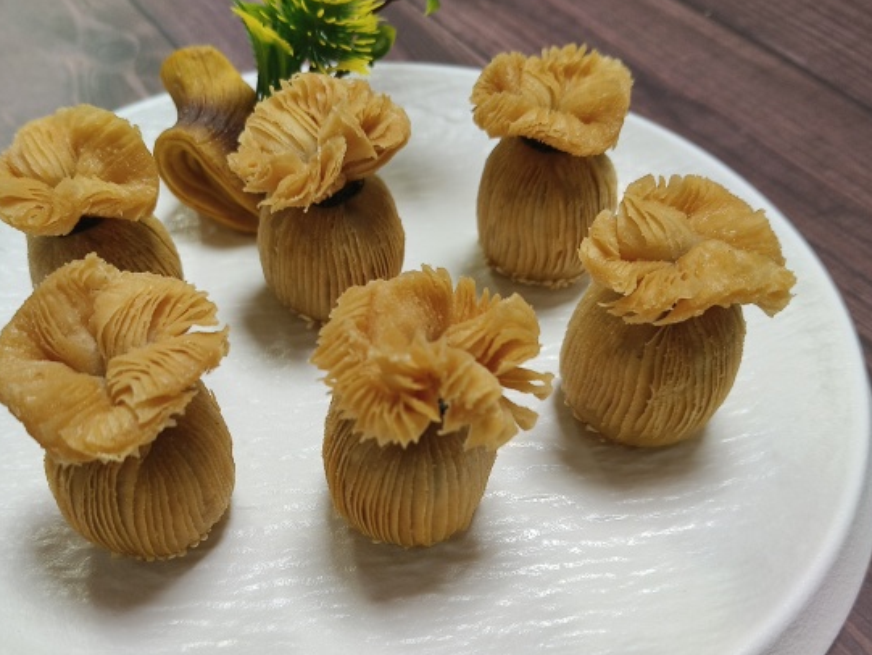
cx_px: 369
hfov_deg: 53.7
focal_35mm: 34
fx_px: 857
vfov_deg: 41.0
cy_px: 458
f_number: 1.88
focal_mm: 5.56
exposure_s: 1/100
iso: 405
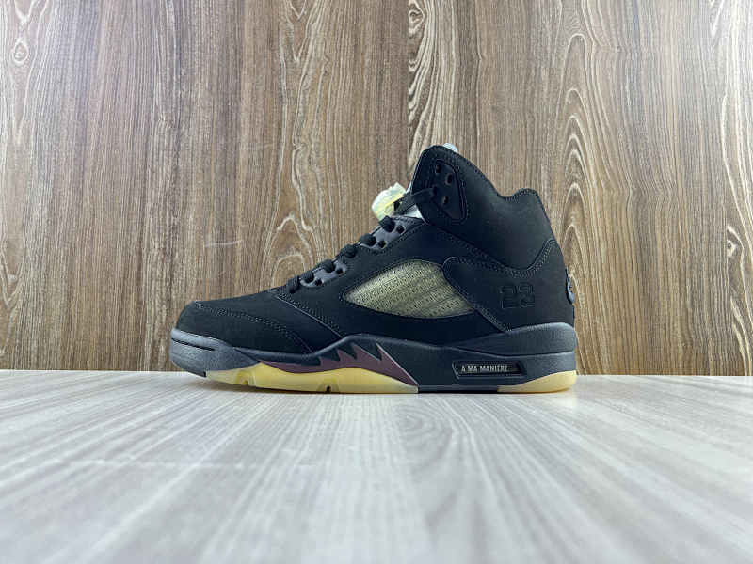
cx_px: 376
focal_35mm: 26
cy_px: 282
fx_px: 566
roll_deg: -0.3
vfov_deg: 53.1
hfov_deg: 67.3
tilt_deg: +2.9
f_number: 1.5
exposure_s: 1/100
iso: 40
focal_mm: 5.7
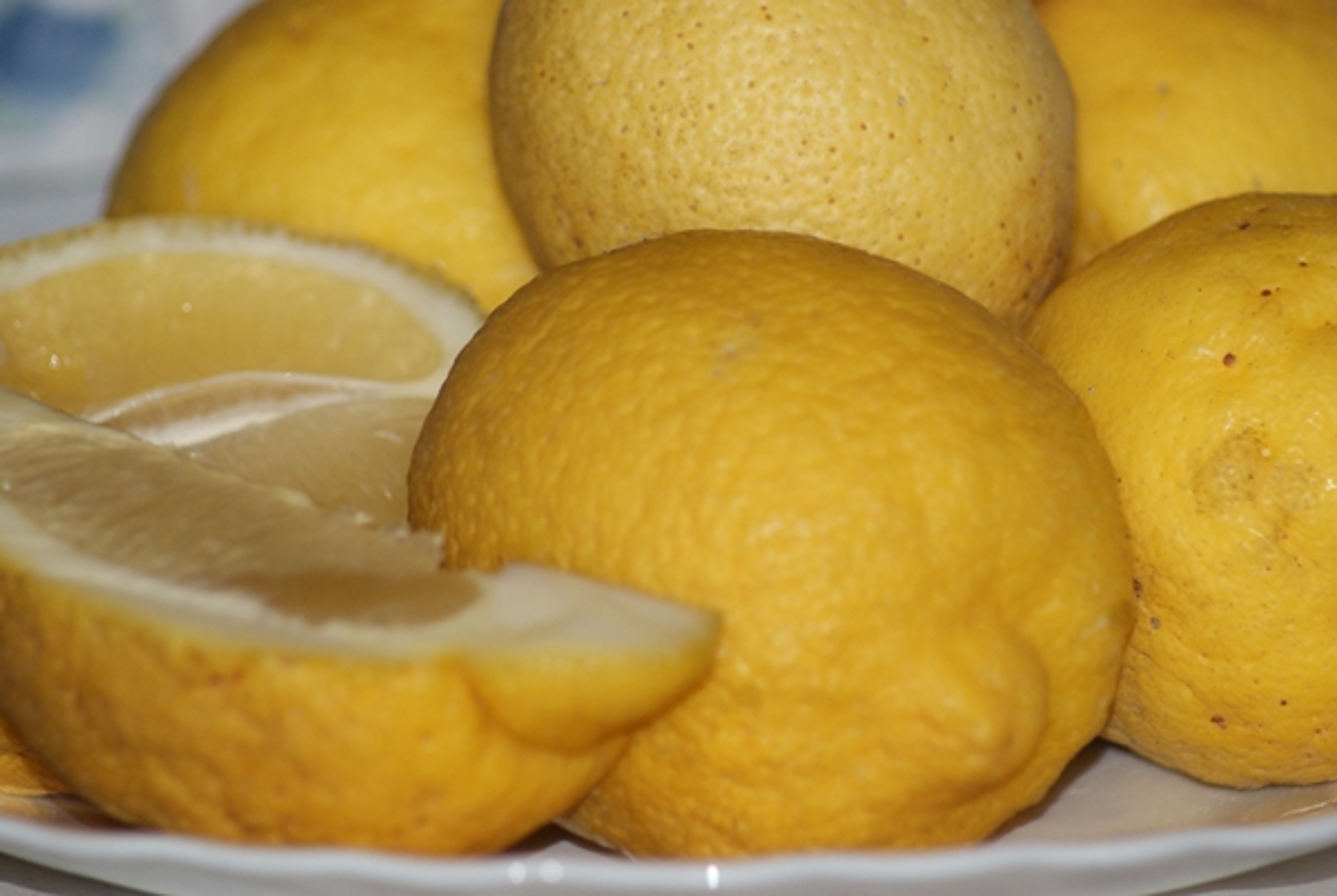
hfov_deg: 7.6
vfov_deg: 5.1
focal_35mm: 270
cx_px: 668
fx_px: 10042
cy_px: 448
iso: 400
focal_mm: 180
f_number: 5.6
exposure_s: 1/125
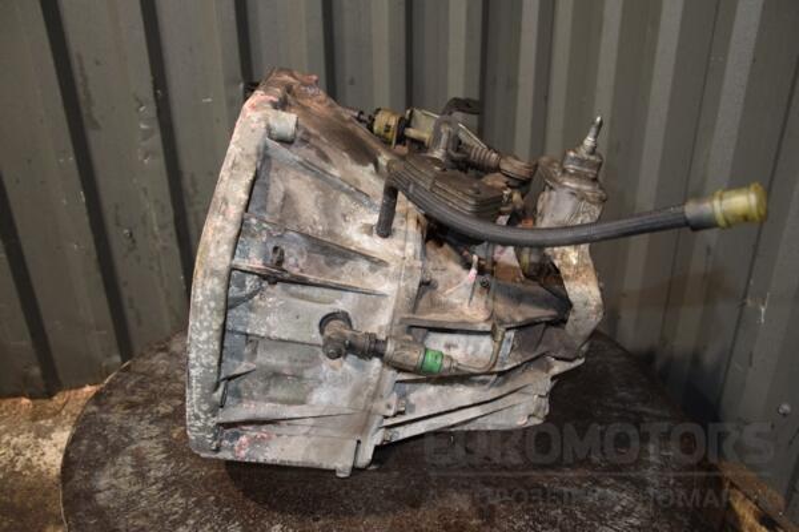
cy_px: 266
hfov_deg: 59.5
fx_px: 699
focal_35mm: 32
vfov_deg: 41.7
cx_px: 400
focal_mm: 21
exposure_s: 1/50
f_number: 4
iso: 800
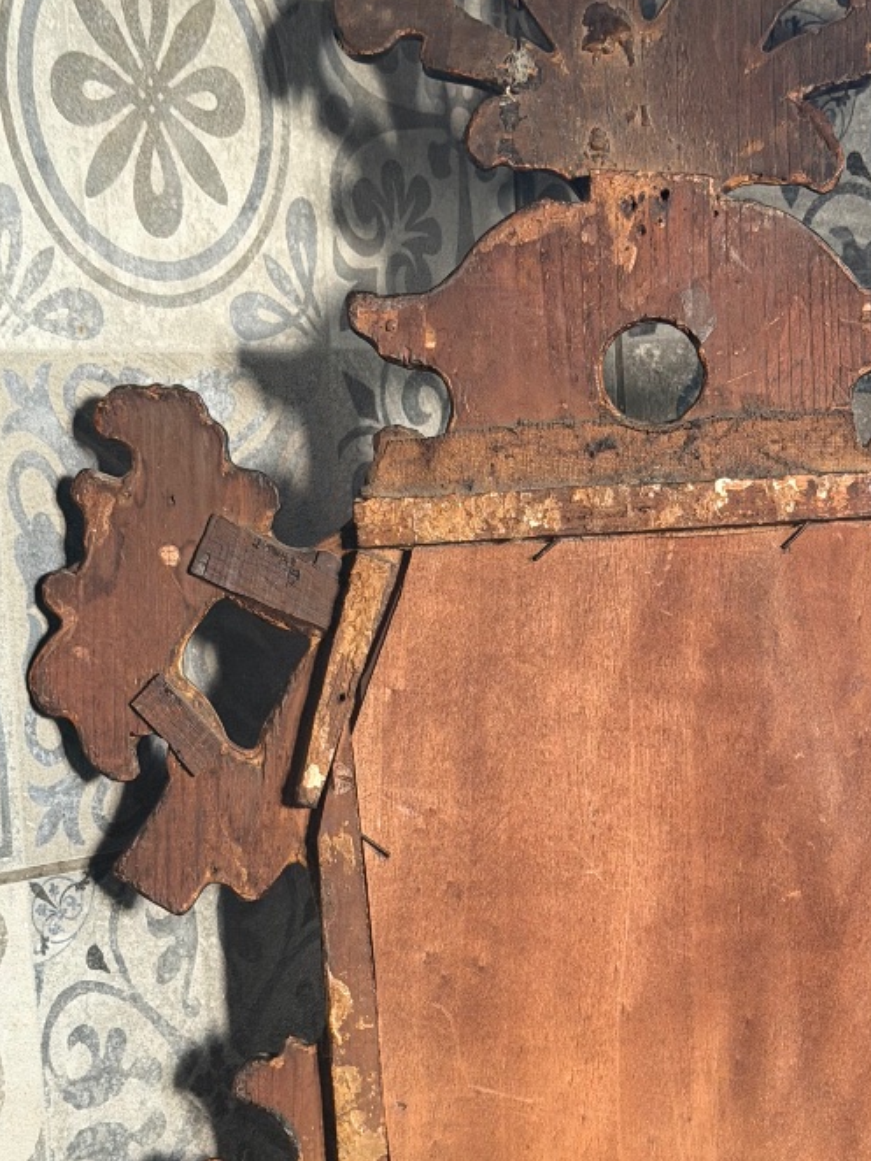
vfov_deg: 22.4
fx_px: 2917
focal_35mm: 87
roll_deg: +3.5
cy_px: 812
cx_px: 641
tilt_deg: -6.7
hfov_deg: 16.9
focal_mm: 6.76
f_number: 1.78
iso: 400
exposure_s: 1/40
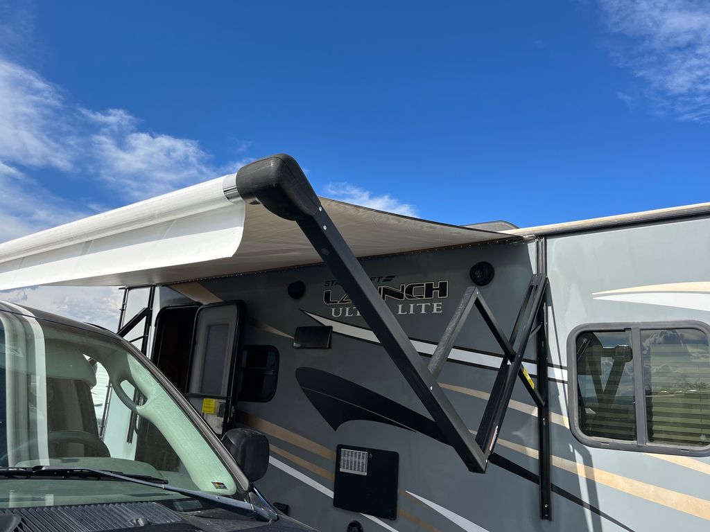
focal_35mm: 26
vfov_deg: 53.1
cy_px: 266
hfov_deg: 67.3
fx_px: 533
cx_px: 355
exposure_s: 1/2755
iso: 50
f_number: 1.6
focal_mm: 5.1
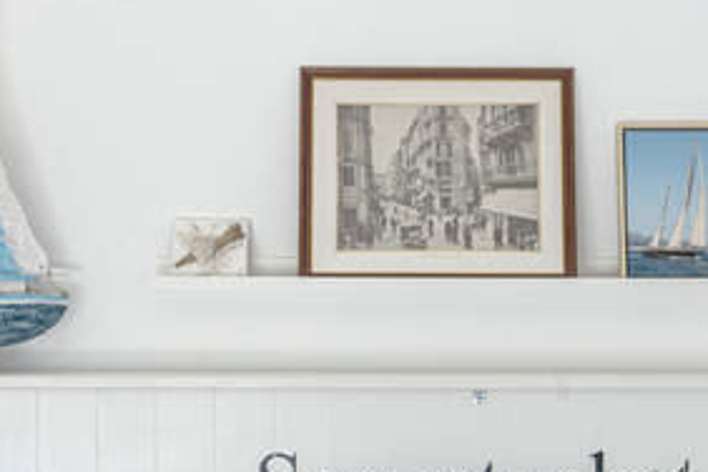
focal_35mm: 89
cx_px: 402
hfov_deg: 23.0
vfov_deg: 15.3
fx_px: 1742
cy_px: 403
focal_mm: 49.9
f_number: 8
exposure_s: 1/15
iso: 100
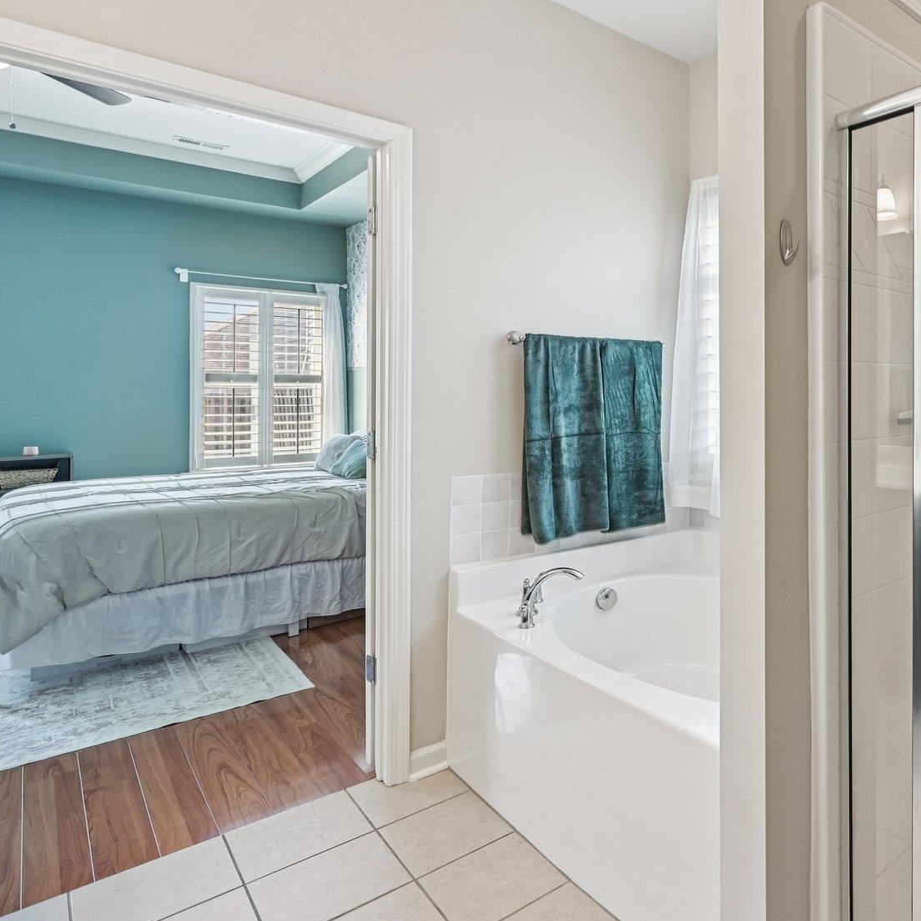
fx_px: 662
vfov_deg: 69.3
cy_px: 396
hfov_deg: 60.4
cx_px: 806
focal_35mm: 22
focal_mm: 14
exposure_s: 1/15
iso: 400
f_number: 8
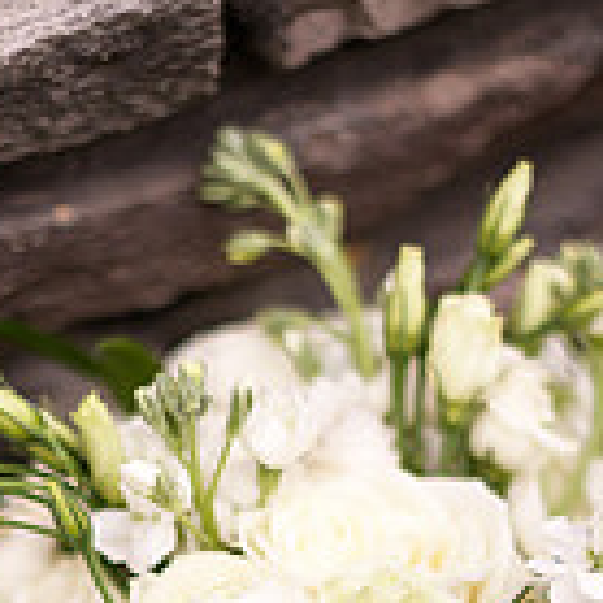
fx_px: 2720
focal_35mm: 138
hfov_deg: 12.7
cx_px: 273
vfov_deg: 12.3
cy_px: 798
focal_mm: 50
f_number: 1.8
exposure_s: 1/6400
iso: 400
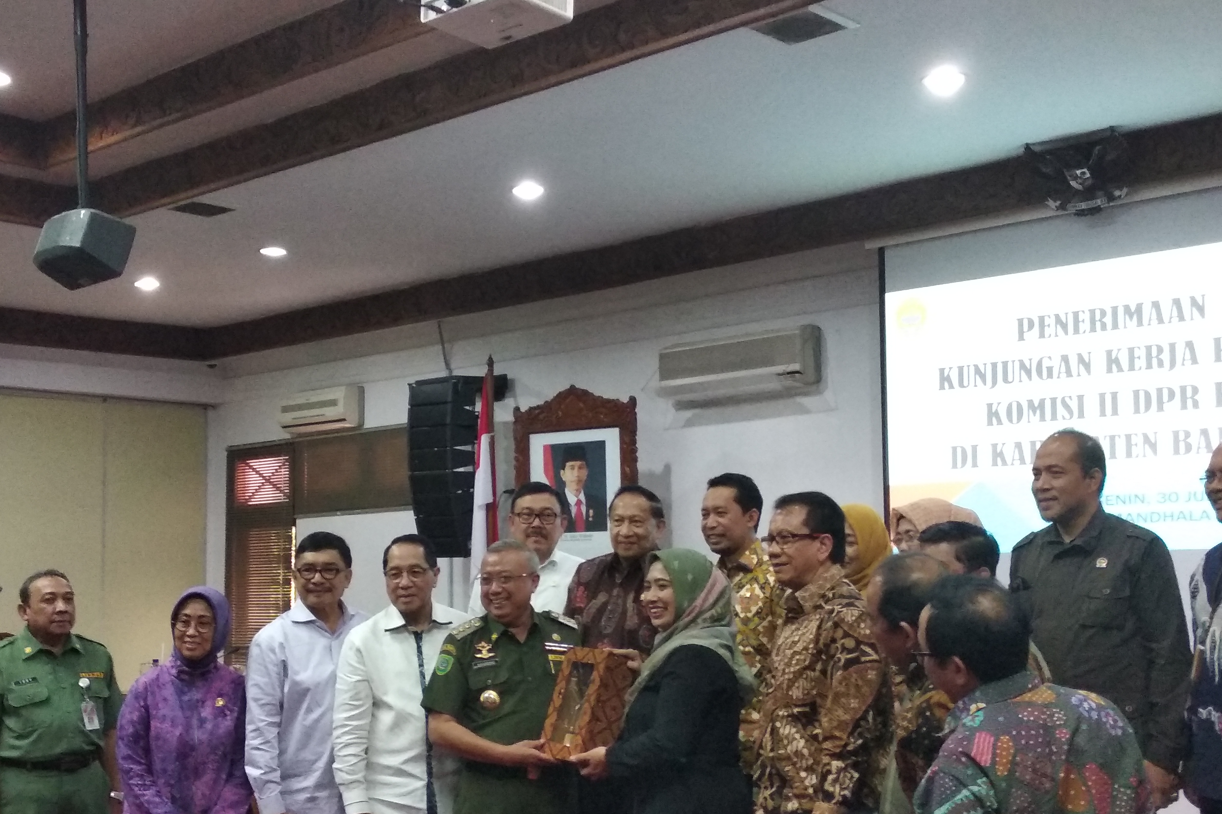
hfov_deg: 65.5
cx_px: 608
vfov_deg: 46.2
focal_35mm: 28
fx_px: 950
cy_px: 471
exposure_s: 1/25
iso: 1000
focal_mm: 3.81
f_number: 2.2
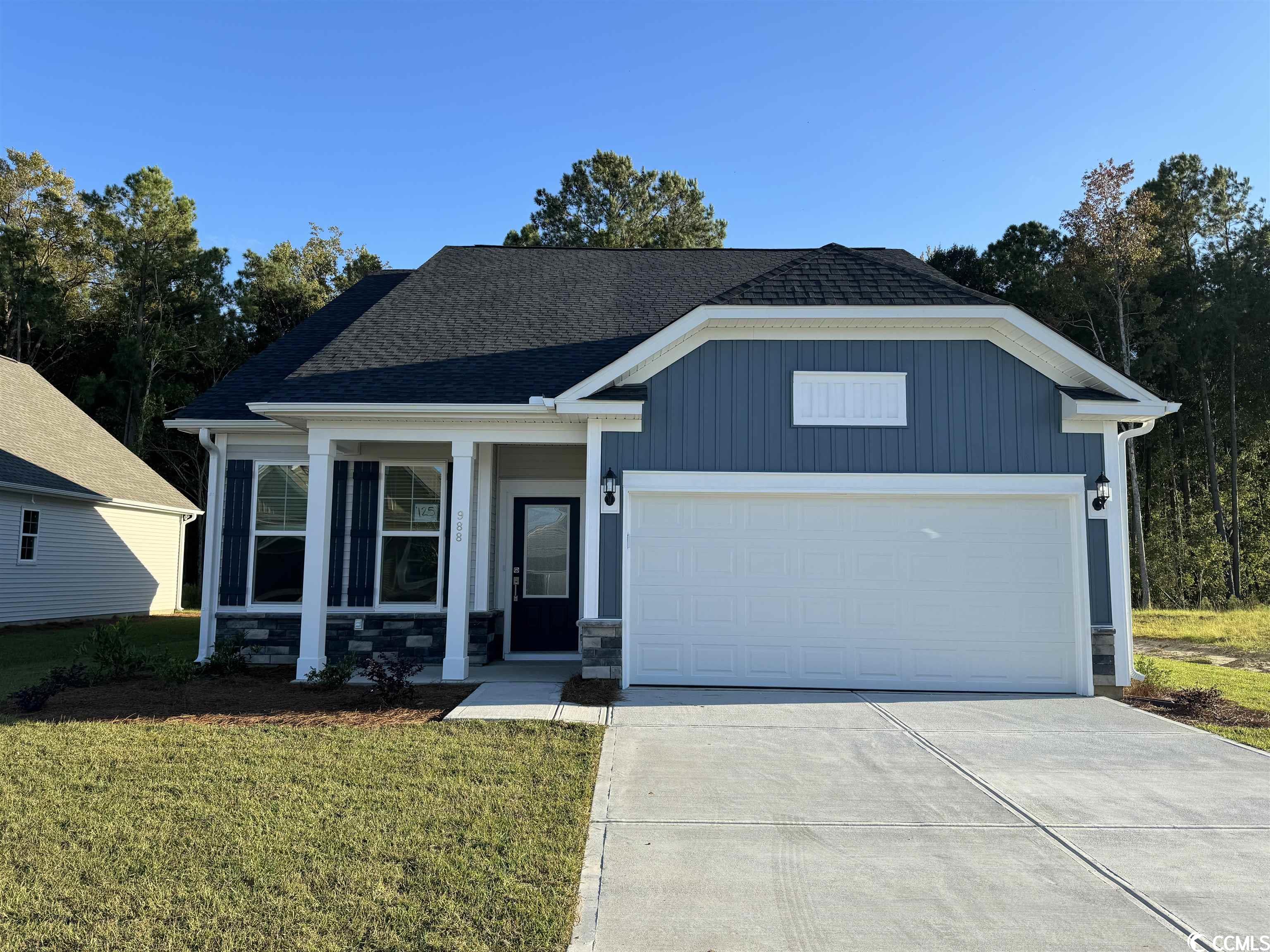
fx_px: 881
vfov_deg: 56.8
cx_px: 635
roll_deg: -0.7
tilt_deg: +5.6
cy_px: 476
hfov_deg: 71.6
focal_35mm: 24
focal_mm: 6.86
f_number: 1.78
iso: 80
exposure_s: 1/2174
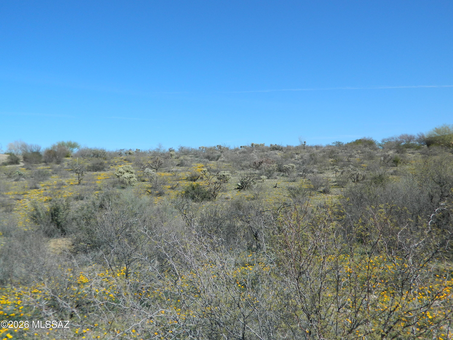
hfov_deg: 58.4
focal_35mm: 31
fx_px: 406
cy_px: 170
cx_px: 226
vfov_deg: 45.4
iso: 80
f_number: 9.1
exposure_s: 1/200
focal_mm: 5.6
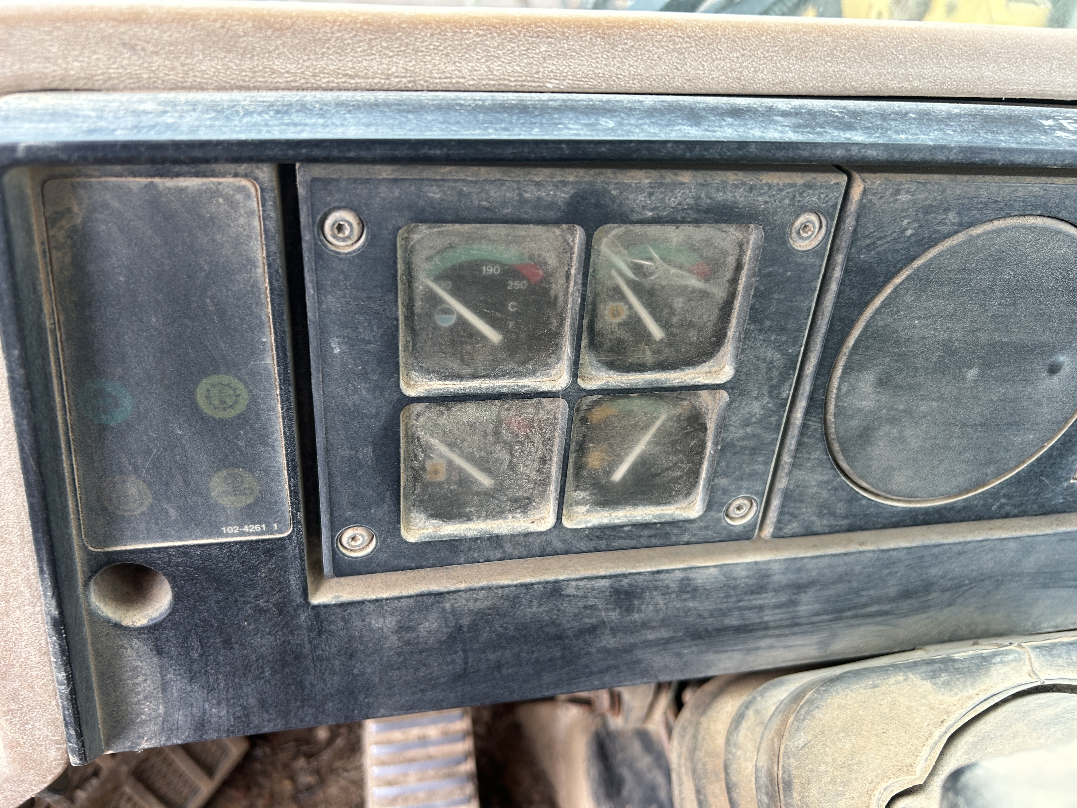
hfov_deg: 67.3
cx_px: 538
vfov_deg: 53.1
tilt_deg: -52.9
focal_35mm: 26
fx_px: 809
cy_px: 404
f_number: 1.5
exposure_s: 1/121
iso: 50
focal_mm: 5.7
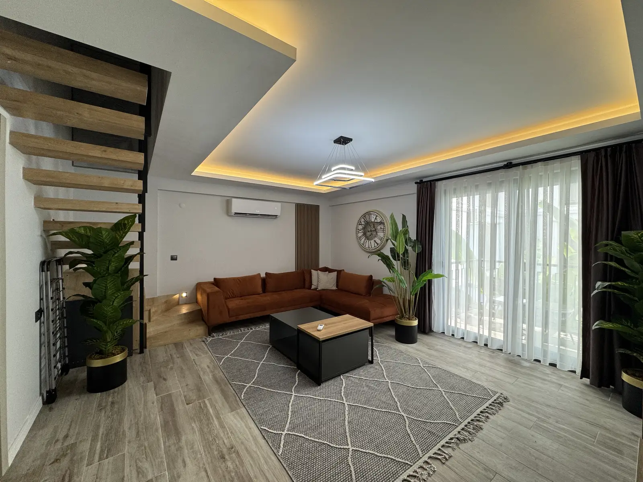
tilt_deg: -1.0
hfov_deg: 102.1
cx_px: 322
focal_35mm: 14
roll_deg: +0.2
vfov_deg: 85.7
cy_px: 241
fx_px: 260
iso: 100
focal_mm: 2.22
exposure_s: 1/100
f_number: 2.2
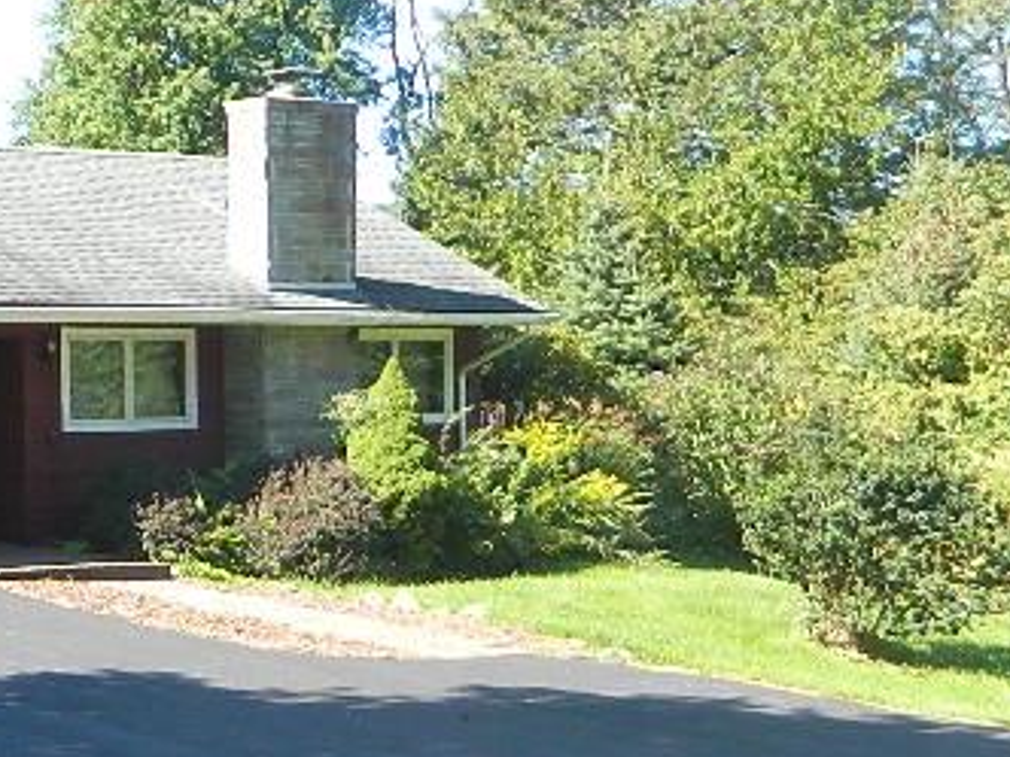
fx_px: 2247
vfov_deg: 19.1
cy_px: 444
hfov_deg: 23.1
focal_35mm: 77
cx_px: -213
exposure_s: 1/250
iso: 110
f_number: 3.1
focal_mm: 4.5
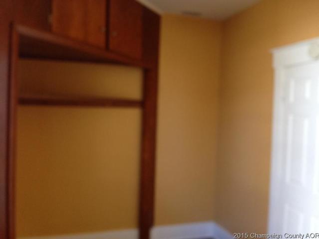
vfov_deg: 43.0
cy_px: 120
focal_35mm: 33
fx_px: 304
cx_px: 160
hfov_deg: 55.3
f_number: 2.4
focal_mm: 4.12
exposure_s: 1/20
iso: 125
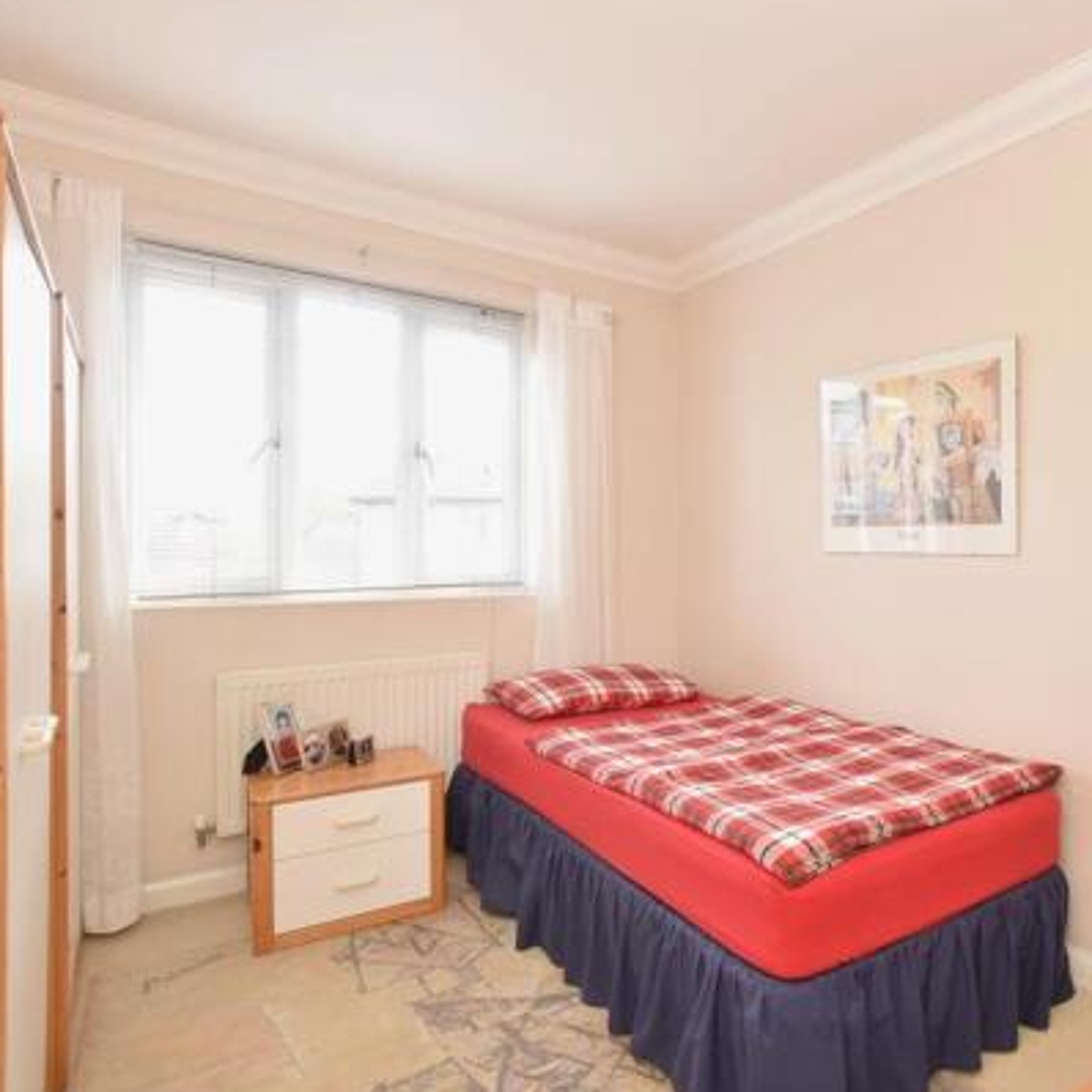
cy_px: 558
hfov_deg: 67.9
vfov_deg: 72.1
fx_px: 749
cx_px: 809
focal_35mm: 21
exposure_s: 1/20
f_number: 9
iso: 500
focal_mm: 10
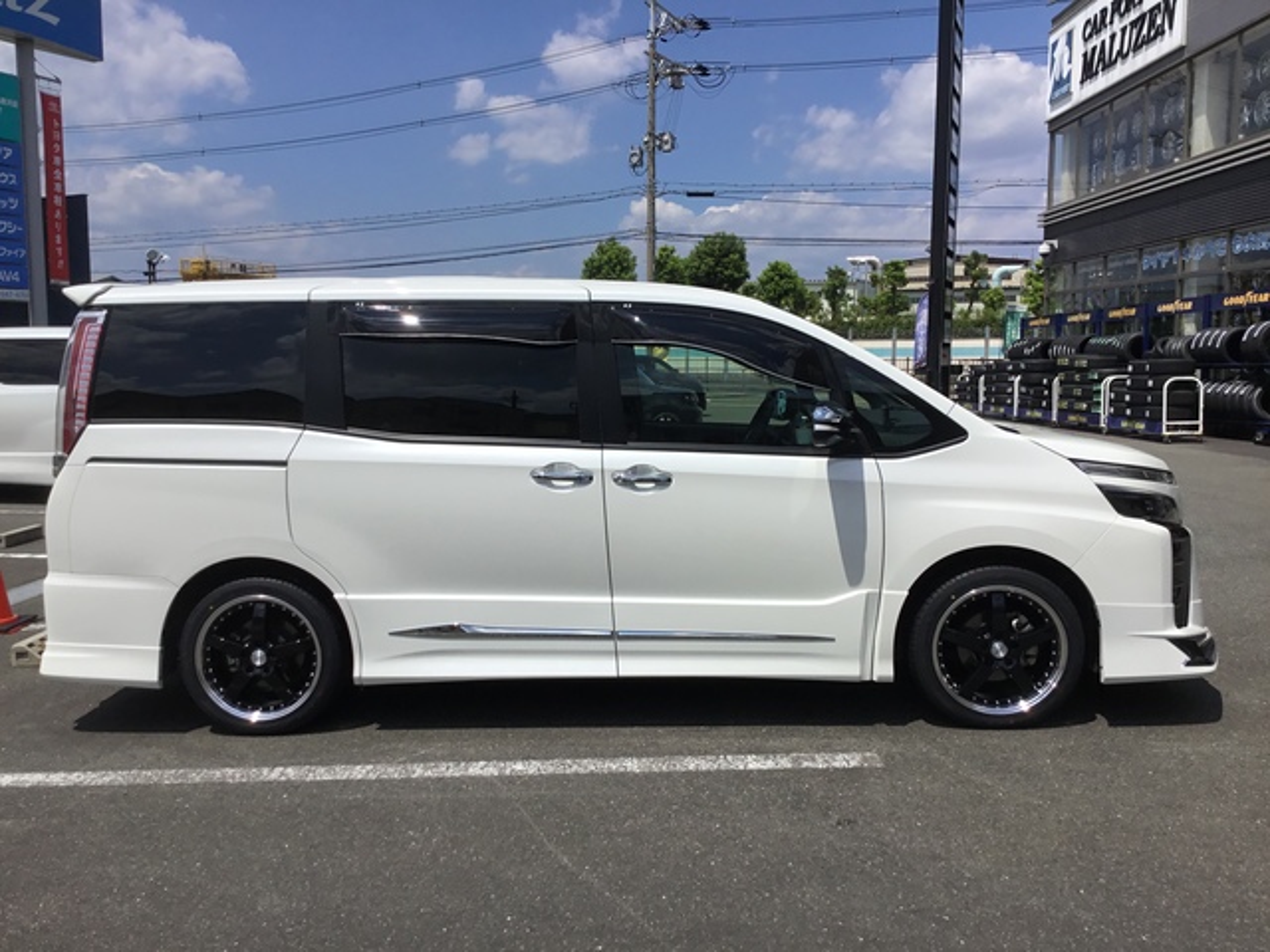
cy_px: 476
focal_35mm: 31
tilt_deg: -5.4
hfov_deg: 58.4
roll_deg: -0.1
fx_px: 1137
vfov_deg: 45.4
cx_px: 635
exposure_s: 1/3021
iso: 25
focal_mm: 3.3
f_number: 2.4
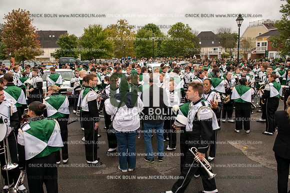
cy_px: 96
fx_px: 226
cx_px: 145
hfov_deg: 65.5
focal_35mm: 28
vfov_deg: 46.4
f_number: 4
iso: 64
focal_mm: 28
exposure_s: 1/125
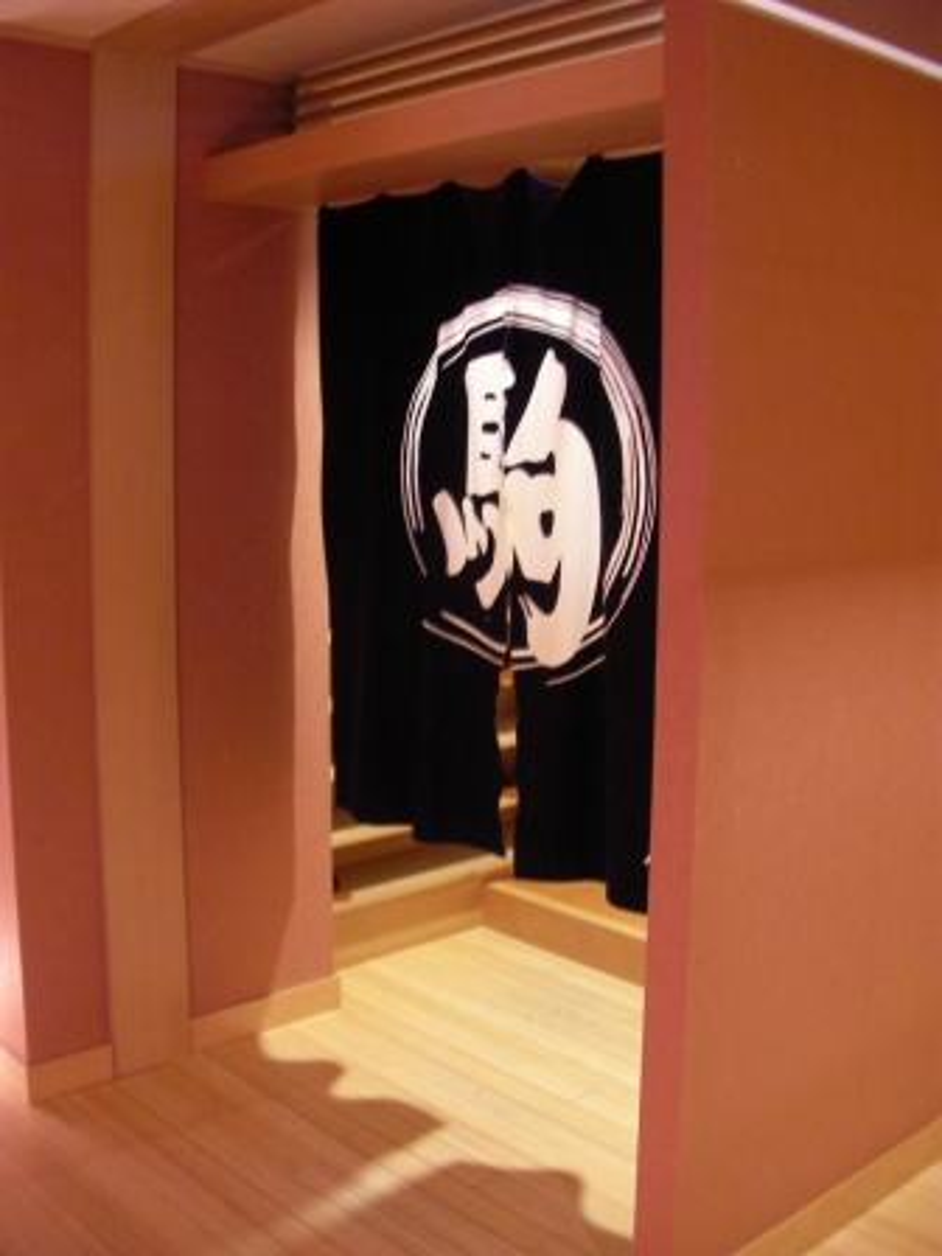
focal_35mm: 41
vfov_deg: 45.8
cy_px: 628
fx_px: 1488
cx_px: 471
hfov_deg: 35.1
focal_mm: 6.3
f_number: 3.5
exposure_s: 1/2
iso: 155
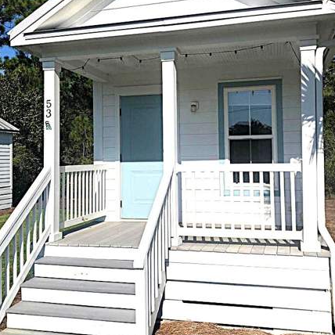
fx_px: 405
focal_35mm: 37
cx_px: 171
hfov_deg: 44.9
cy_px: 146
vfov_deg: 44.8
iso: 20
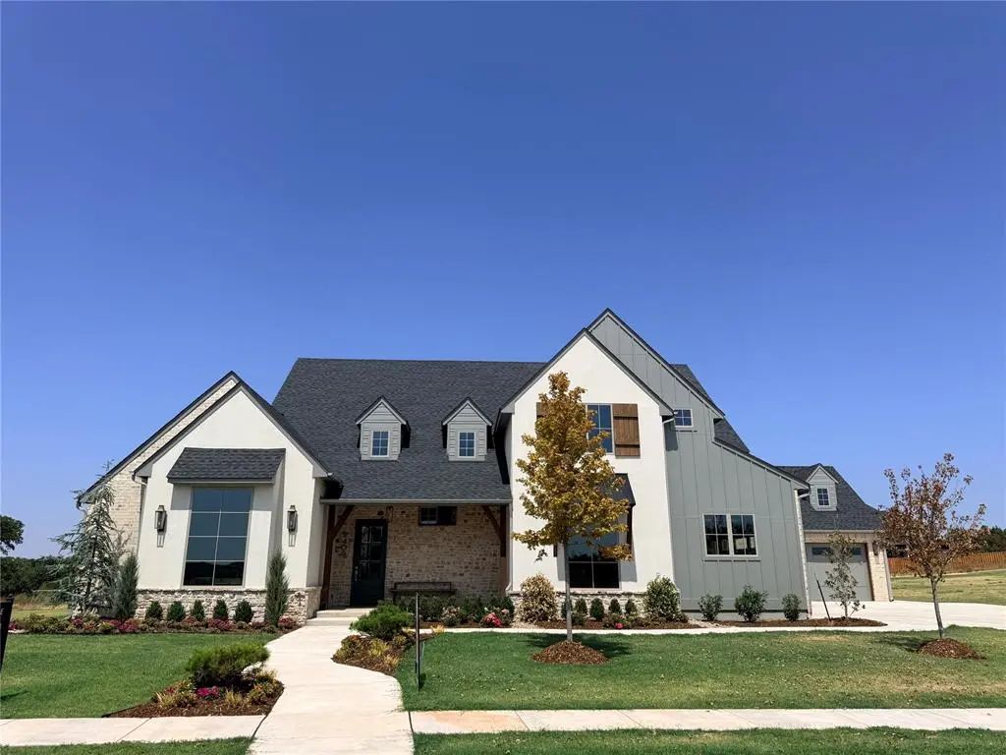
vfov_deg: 56.8
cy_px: 378
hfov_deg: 71.6
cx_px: 503
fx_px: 697
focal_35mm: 24
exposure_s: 1/6711
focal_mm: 6.76
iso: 80
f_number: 1.78
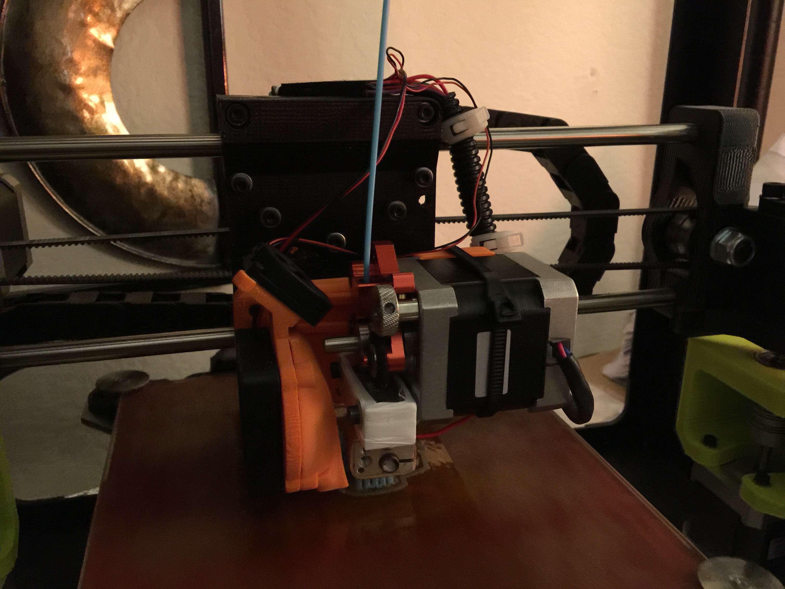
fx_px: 658
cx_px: 392
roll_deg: -1.3
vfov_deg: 48.2
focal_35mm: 29
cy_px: 294
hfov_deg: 61.7
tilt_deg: -17.3
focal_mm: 4.15
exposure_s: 1/4
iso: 125
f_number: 2.2
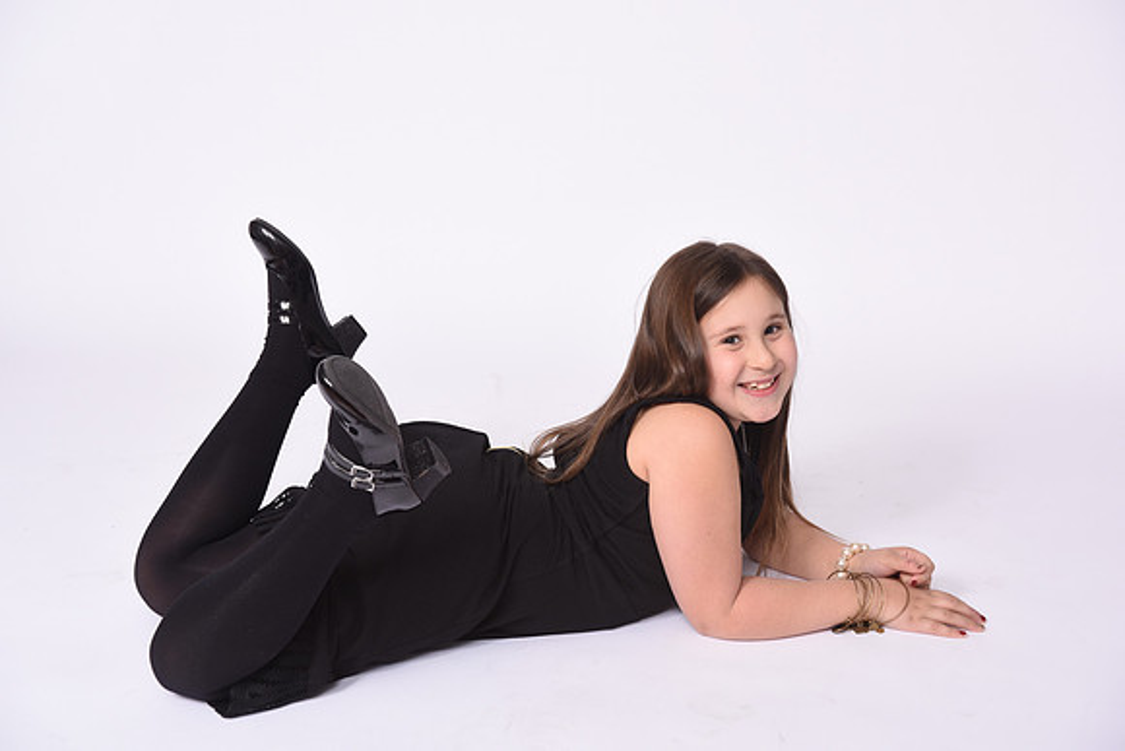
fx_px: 1500
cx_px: 562
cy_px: 376
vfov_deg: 28.1
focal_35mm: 48
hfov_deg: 41.1
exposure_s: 1/160
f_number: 10
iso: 320
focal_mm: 48
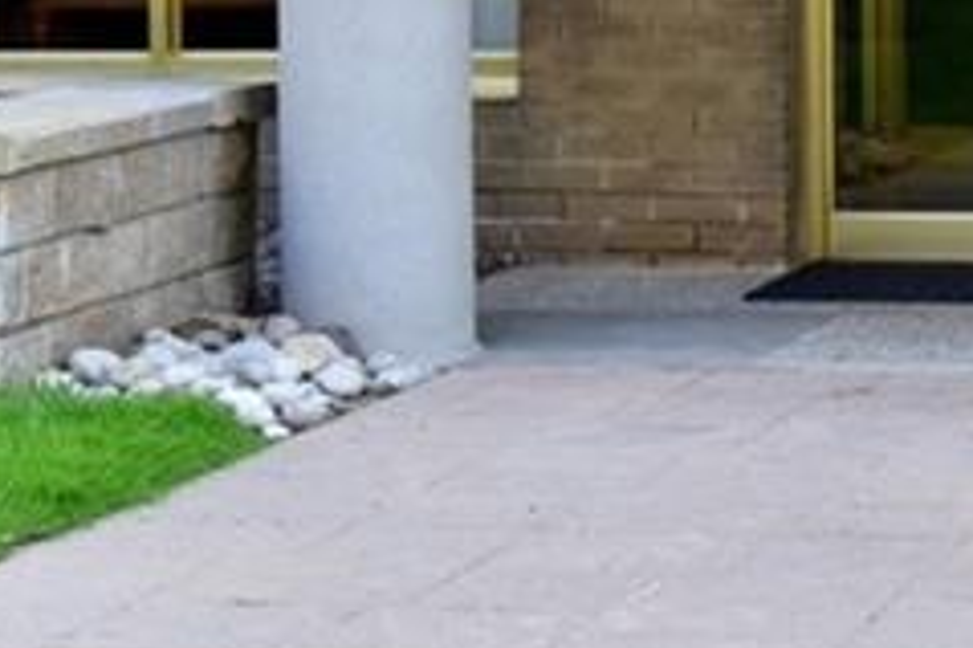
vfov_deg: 8.9
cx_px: 1343
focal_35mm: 150
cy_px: -314
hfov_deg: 13.1
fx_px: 4051
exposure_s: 1/200
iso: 500
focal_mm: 35
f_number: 7.1
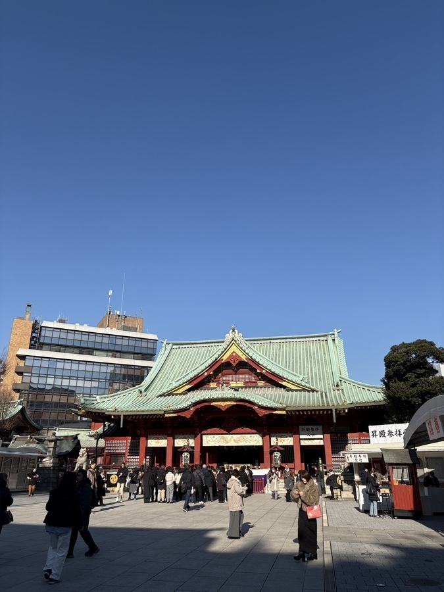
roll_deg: +0.1
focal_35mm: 26
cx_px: 222
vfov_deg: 67.3
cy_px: 296
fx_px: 445
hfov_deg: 53.1
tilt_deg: +21.0
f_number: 1.6
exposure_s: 1/3623
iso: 50
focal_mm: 5.96
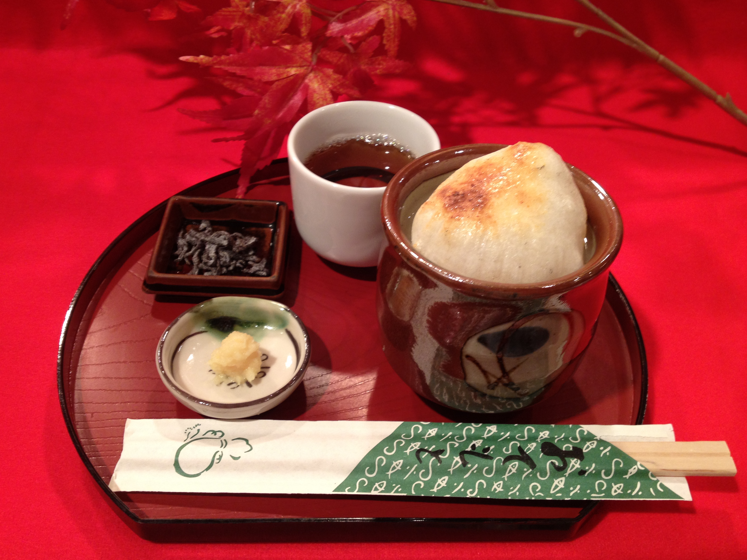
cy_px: 282
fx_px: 777
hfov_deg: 51.3
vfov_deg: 39.7
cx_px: 366
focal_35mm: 36
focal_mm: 4.28
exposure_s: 1/20
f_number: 2.4
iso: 100
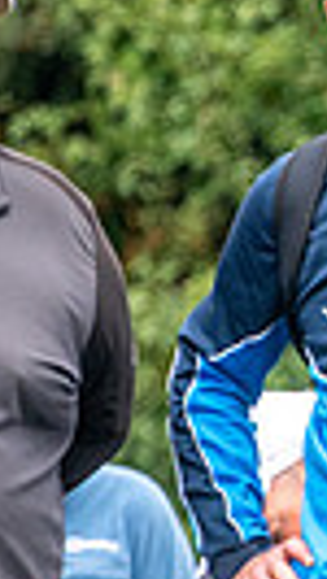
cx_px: 1383
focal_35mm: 2308
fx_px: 35509
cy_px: 648
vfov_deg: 0.9
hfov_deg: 0.5
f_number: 4
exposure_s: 1/2000
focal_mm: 300
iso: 500
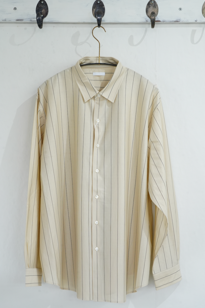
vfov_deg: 38.2
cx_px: 99
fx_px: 444
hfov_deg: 26.0
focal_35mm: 52
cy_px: 143
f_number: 11
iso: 1250
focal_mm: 48
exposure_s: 1/30
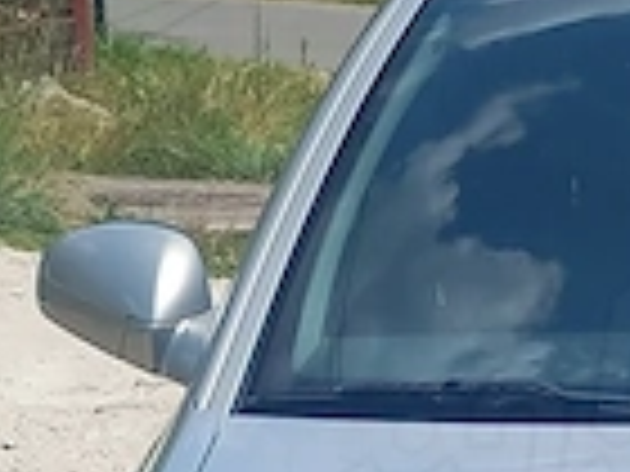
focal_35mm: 179
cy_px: 584
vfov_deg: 8.2
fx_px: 3258
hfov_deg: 10.6
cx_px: 1004
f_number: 1.8
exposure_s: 1/1502
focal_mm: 4.65
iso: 50
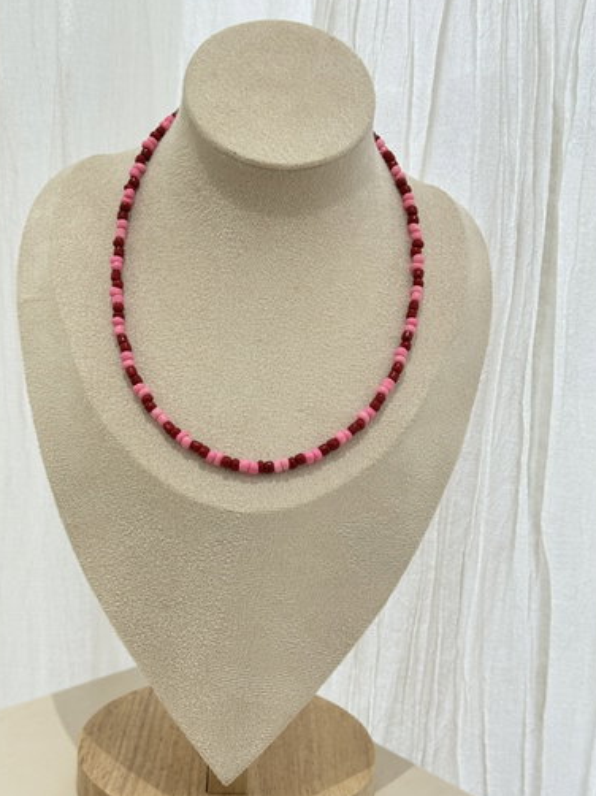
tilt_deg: -13.5
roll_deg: -3.7
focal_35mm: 51
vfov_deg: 37.5
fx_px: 1172
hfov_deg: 28.5
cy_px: 413
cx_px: 300
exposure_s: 1/50
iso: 80
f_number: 1.78
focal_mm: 6.76
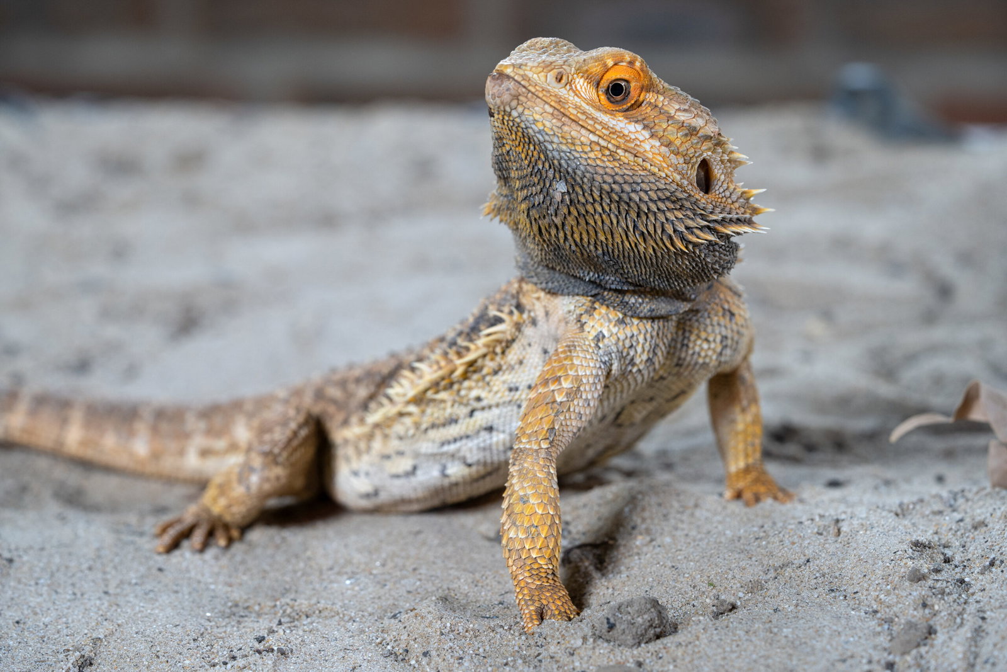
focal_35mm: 90
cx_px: 504
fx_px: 2518
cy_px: 336
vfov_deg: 15.2
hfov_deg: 22.6
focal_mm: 90
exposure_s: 1/5
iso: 640
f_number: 6.3
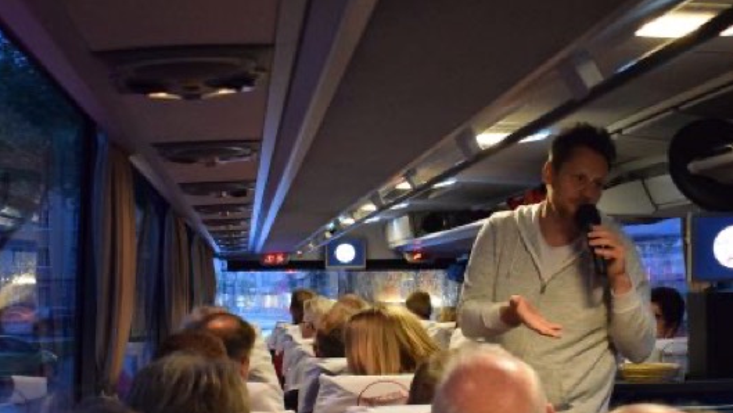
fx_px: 1108
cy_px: 328
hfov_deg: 36.6
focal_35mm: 57
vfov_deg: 20.9
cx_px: 366
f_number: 3.8
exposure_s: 1/60
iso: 5600
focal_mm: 24
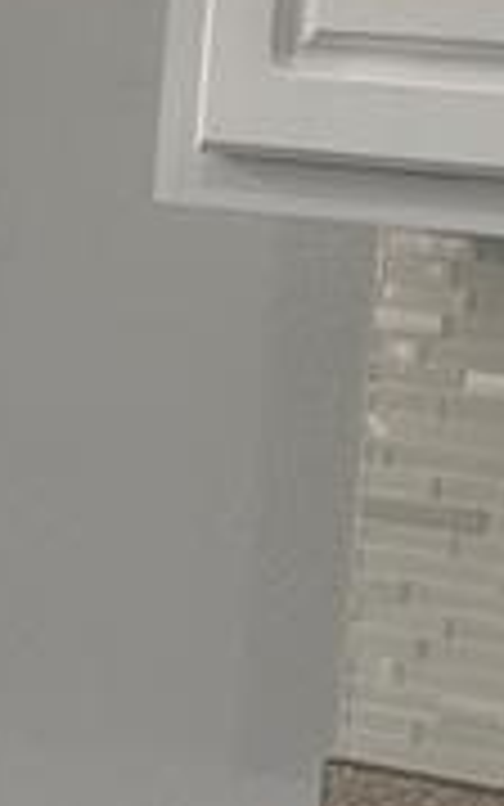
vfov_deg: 12.2
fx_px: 3755
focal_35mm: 171
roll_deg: -5.3
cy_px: 117
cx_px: 54
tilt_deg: -0.8
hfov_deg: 7.7
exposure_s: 1/120
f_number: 1.78
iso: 100
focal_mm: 6.76
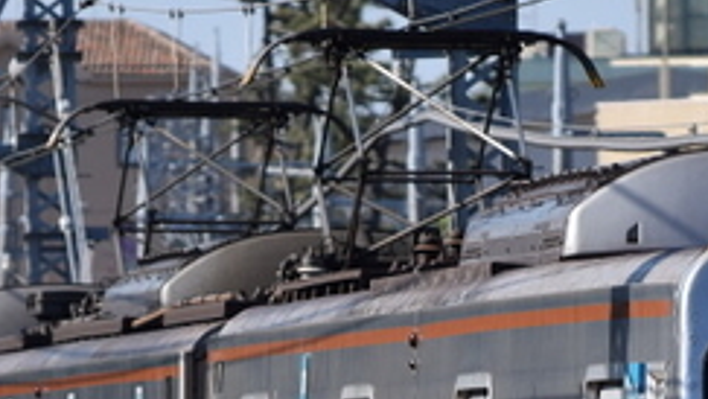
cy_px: 577
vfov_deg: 1.3
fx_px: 17013
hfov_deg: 2.4
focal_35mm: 906
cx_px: 527
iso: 100
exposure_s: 1/640
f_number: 5.6
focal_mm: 175
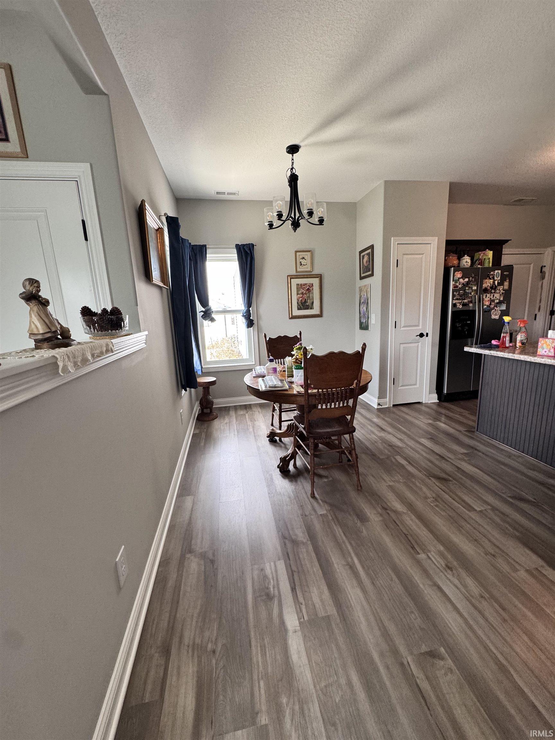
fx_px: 299
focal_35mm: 14
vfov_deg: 102.1
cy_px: 370
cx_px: 278
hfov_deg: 85.7
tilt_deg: -11.8
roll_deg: +2.9
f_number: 2.2
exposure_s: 1/120
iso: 200
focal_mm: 2.22
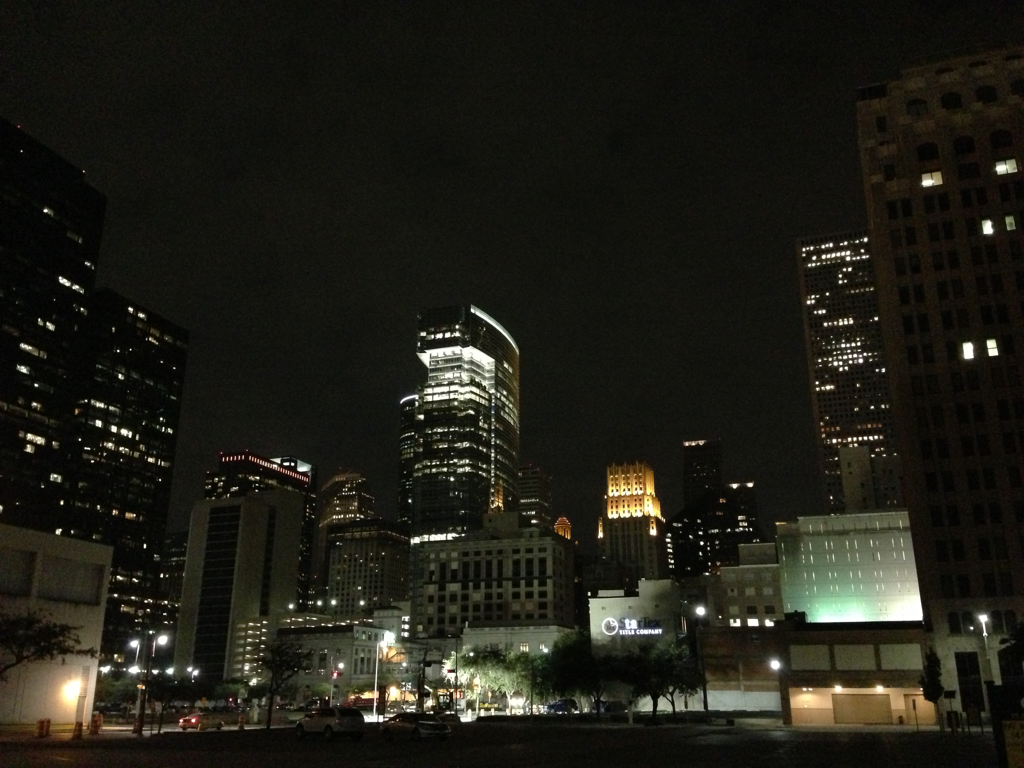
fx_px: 976
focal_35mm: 33
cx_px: 512
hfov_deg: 55.4
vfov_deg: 42.9
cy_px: 384
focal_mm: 4.13
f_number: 2.4
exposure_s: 1/15
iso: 800
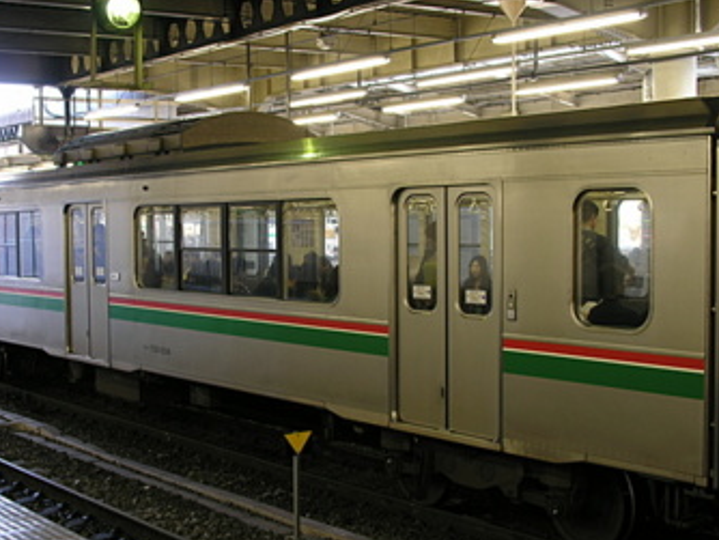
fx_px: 1206
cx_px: 323
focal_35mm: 58
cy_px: 295
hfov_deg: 33.2
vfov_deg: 25.3
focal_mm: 11
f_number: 2.9
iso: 50
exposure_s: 1/7.4
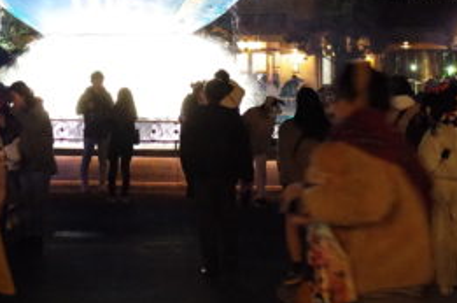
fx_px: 1394
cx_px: 98
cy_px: -117
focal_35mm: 110
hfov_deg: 18.5
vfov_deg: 12.0
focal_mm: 18.3
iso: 3200
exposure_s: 1/30
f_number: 2.8
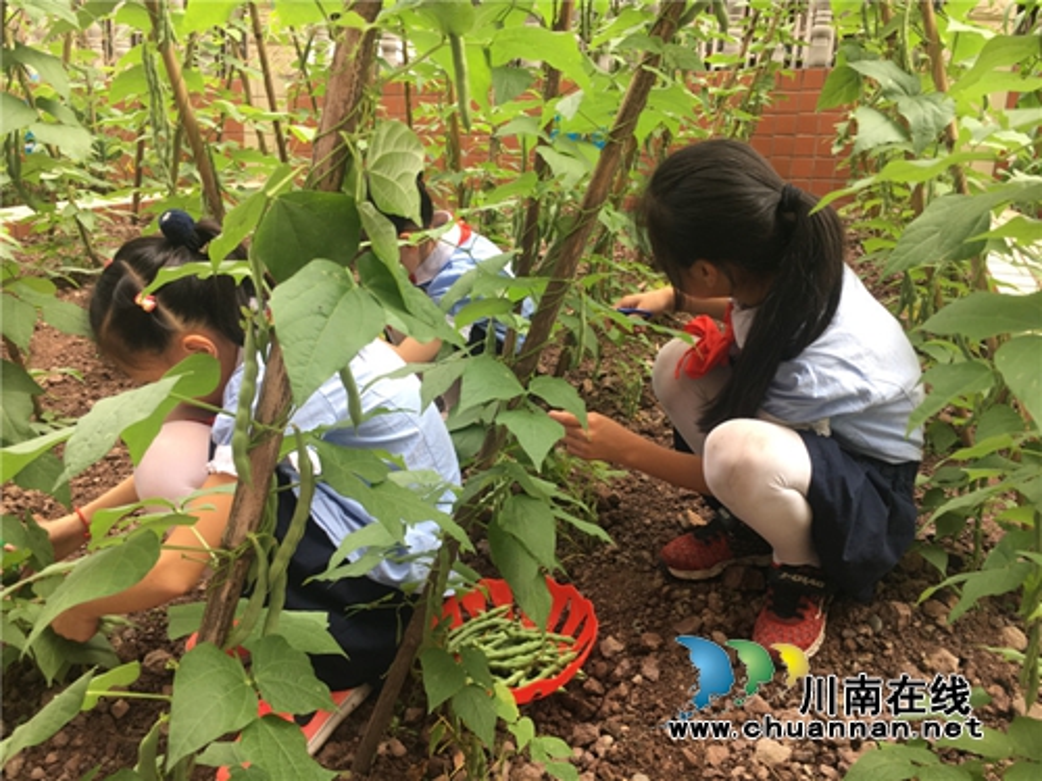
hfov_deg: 61.7
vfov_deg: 48.2
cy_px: 390
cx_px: 521
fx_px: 873
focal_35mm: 29
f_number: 2.2
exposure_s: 1/140
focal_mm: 4.15
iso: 25
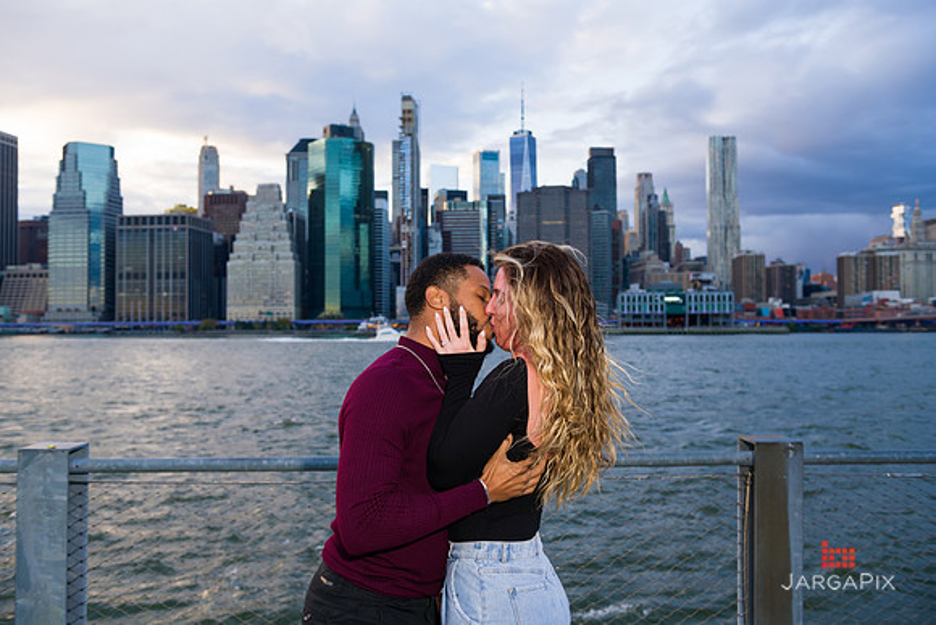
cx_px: 468
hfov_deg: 58.7
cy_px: 312
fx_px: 832
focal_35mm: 32
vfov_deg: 41.1
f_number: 4
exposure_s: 1/200
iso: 250
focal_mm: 32
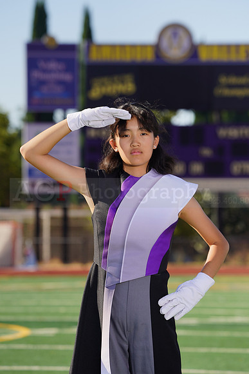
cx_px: 124
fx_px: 2716
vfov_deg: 7.9
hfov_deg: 5.2
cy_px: 187
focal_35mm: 262
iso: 100
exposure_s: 1/250
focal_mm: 262
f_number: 9
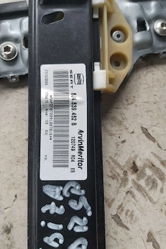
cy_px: 124
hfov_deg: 43.5
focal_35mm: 30
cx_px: 80
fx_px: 208
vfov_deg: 62.0
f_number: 1.7
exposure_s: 1/161
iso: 64
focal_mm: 3.92
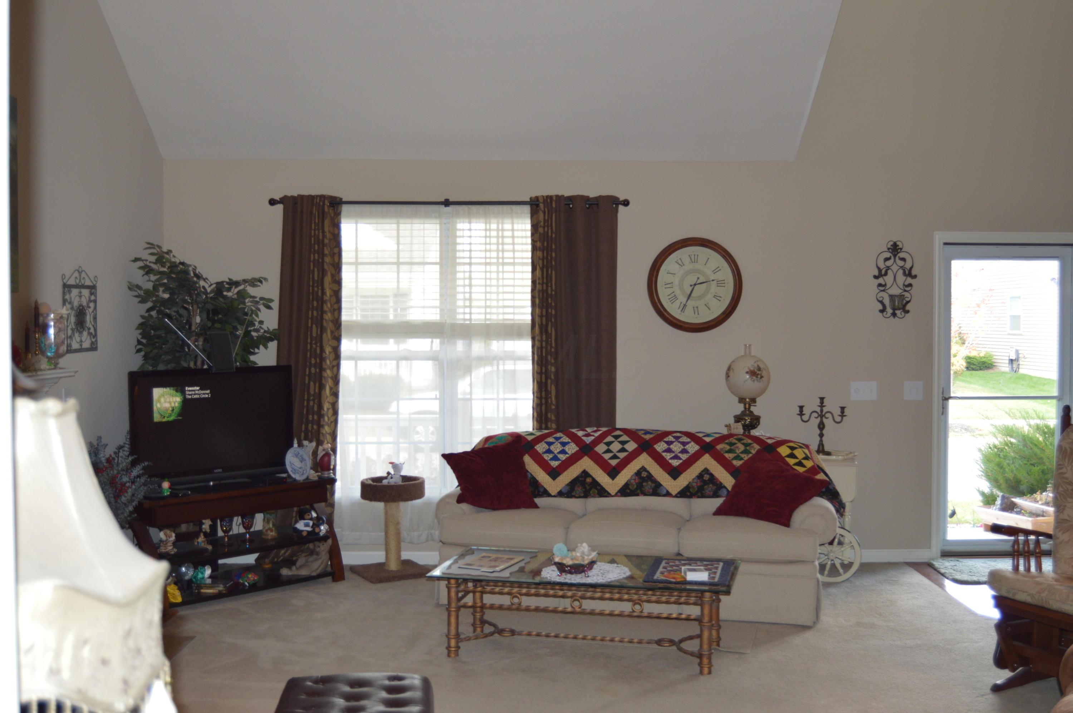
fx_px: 1072
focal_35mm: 36
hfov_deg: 53.2
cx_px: 536
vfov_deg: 36.8
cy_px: 356
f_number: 3.8
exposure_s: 1/60
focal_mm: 24
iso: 400
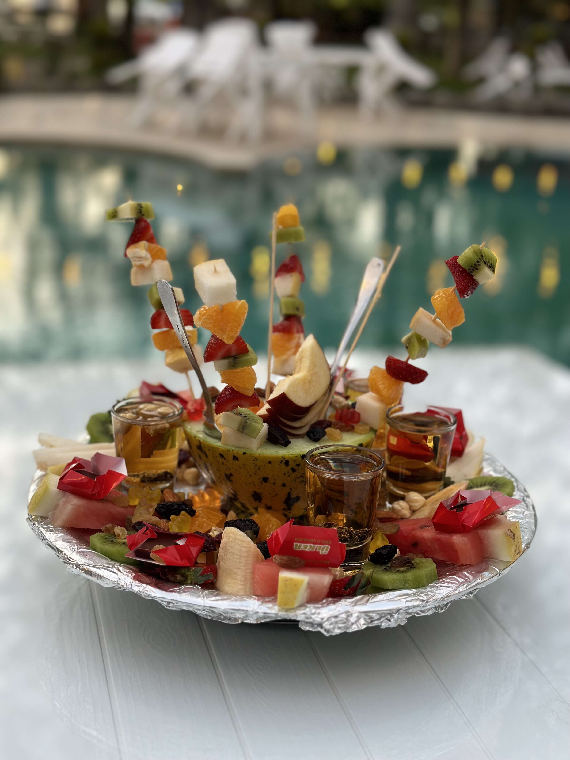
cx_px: 285
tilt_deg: -18.1
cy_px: 380
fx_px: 1054
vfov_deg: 39.7
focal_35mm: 48
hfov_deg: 30.3
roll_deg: -2.1
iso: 100
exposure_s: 1/100
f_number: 1.78
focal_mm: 6.86
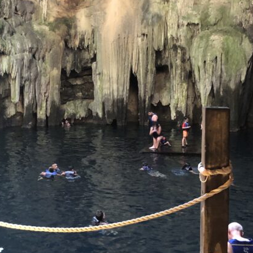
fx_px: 504
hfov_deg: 27.9
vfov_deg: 28.2
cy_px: 132
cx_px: 80
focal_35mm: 61
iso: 80
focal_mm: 3.99
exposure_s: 1/15
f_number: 1.8
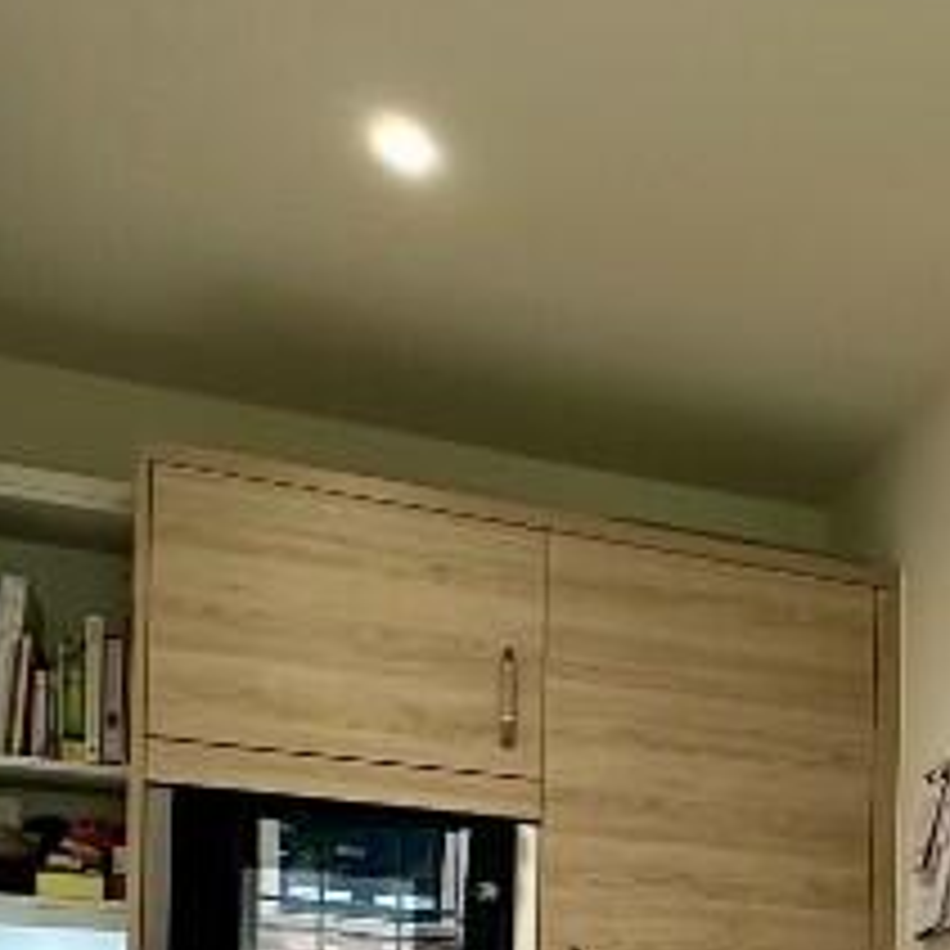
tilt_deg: +0.2
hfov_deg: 23.4
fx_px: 1863
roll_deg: -1.1
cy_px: 1126
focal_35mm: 60
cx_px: 1391
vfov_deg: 25.8
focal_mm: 2.22
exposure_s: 1/100
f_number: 2.2
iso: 200
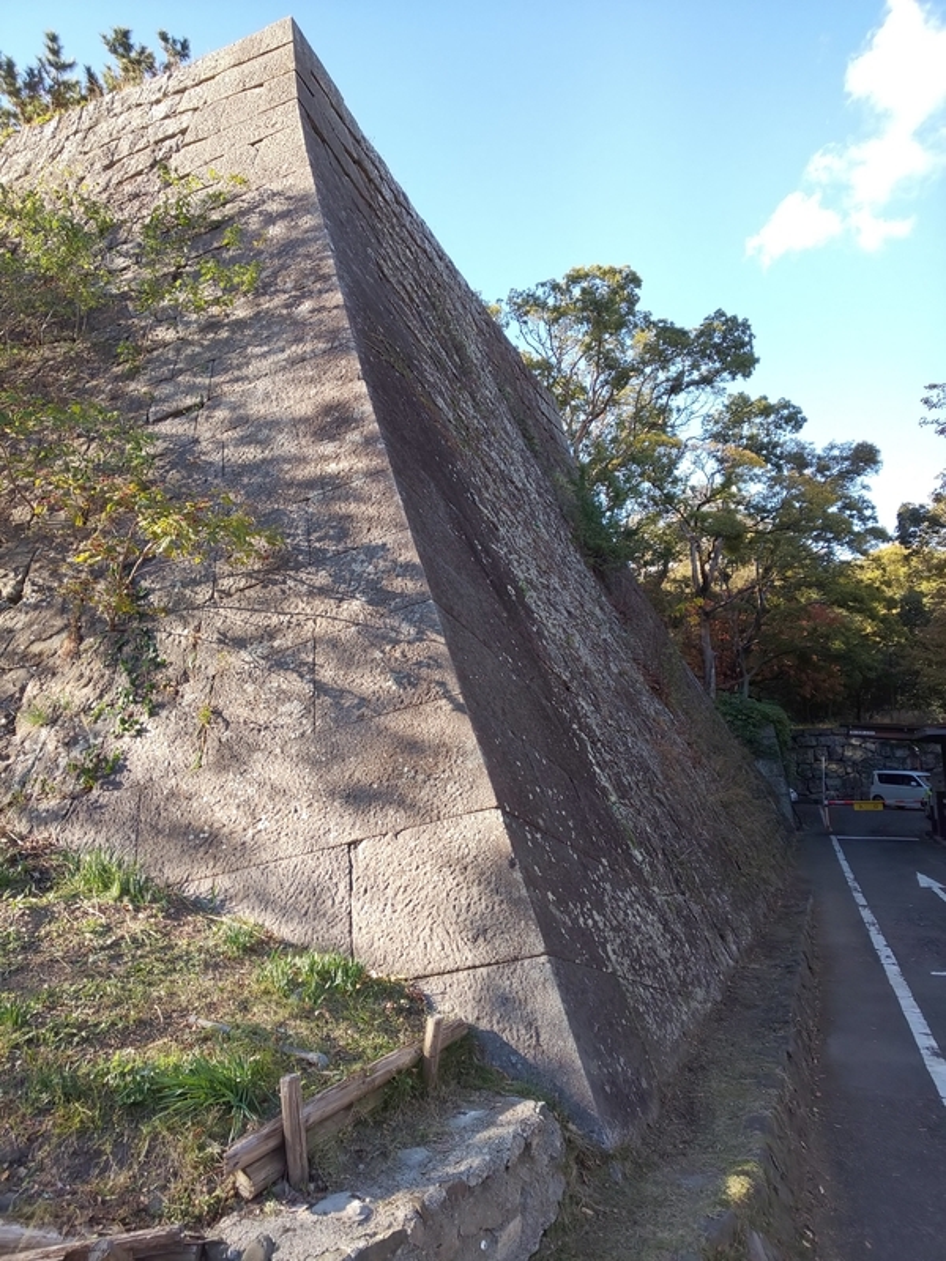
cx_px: 473
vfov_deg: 81.7
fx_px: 729
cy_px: 630
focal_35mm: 20
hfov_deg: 66.0
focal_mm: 3.45
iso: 28
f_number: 1.94
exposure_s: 1/159
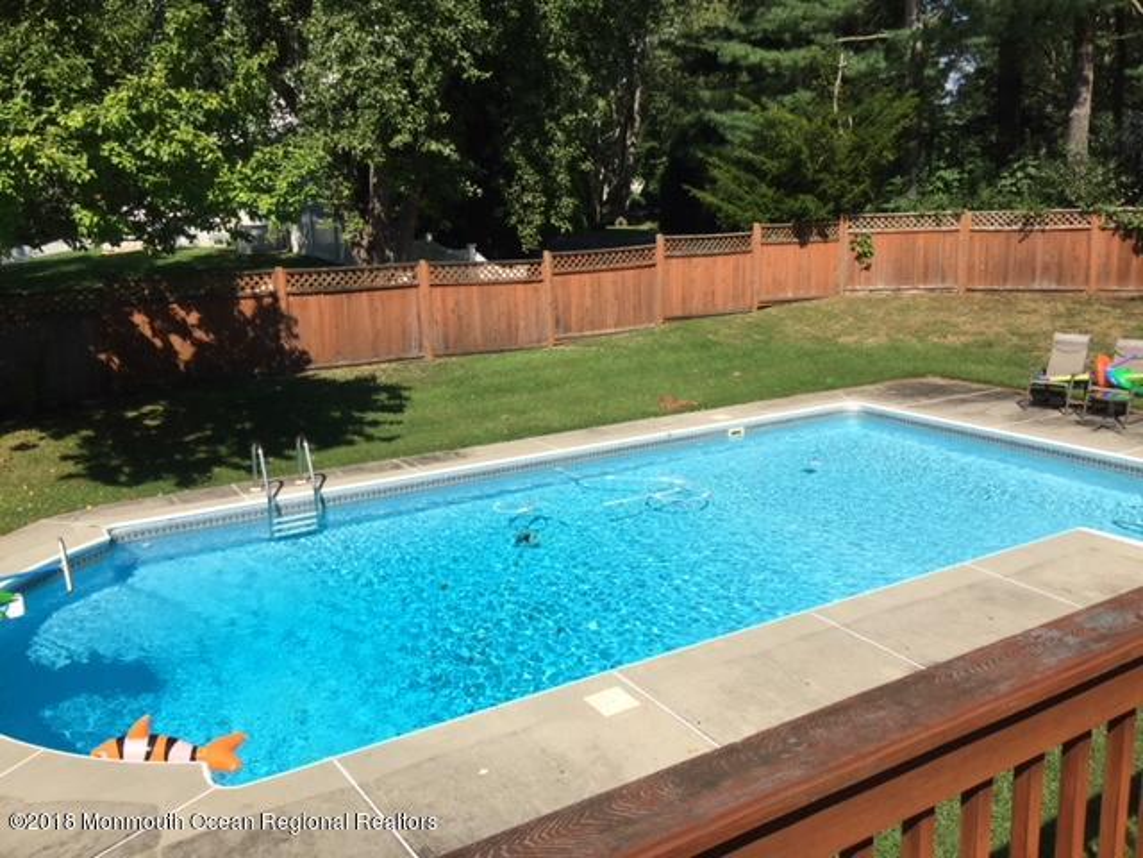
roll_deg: +0.2
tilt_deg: -12.6
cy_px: 429
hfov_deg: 61.7
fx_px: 958
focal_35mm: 29
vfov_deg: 48.2
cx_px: 572
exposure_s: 1/2083
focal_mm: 4.15
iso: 32
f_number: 2.2
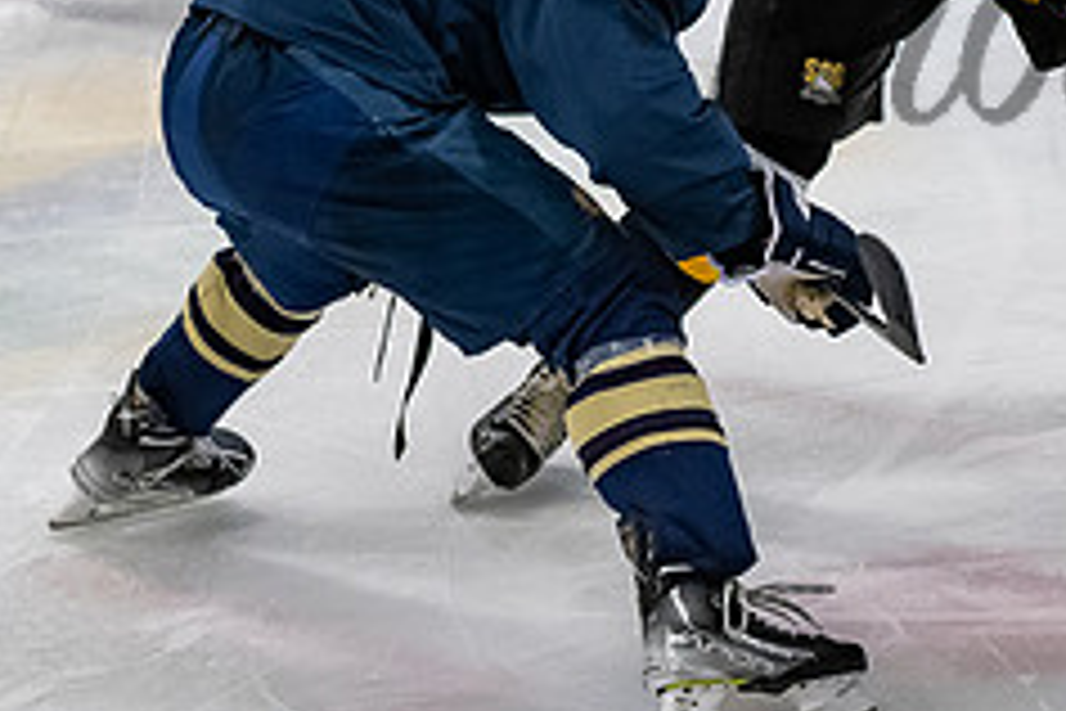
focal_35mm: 257
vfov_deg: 5.3
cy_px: 65
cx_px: 940
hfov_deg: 8.0
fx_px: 7609
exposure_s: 1/800
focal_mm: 70
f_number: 3.5
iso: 2000
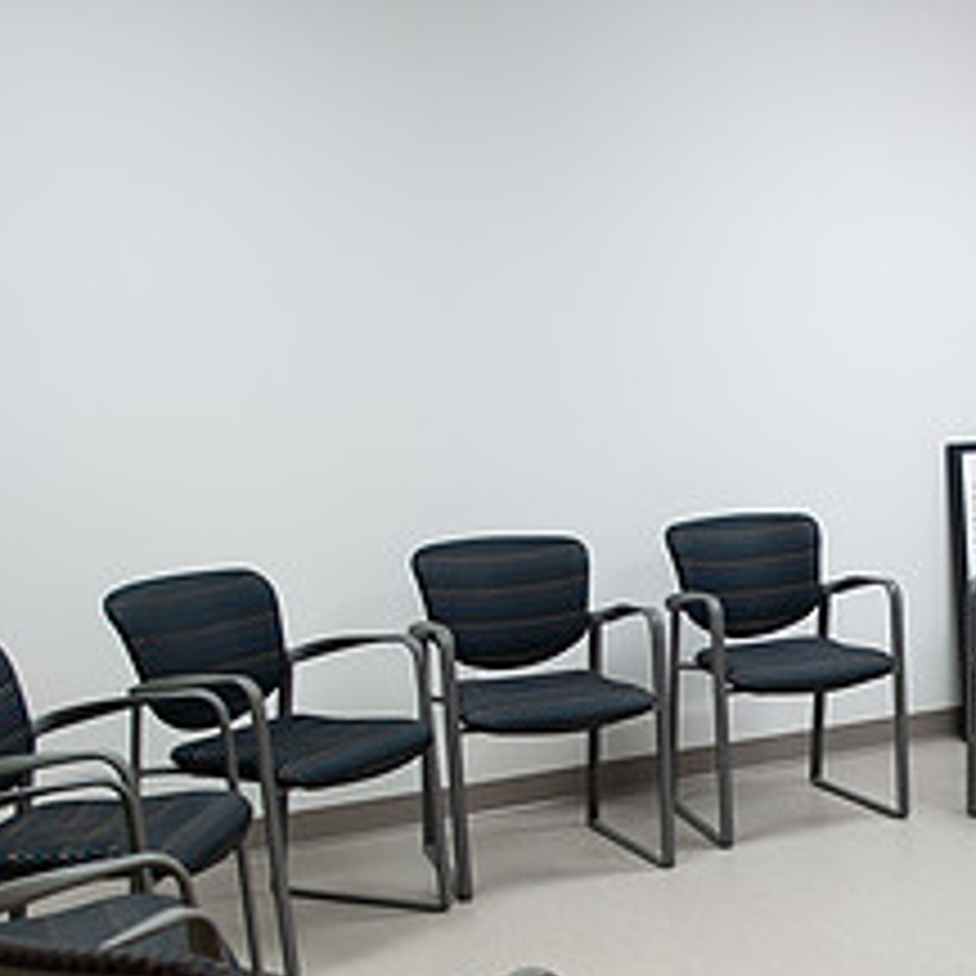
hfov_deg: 29.3
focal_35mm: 56
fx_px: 1786
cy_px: 782
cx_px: 875
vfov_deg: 29.8
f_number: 3.2
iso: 640
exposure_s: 1/160
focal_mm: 24
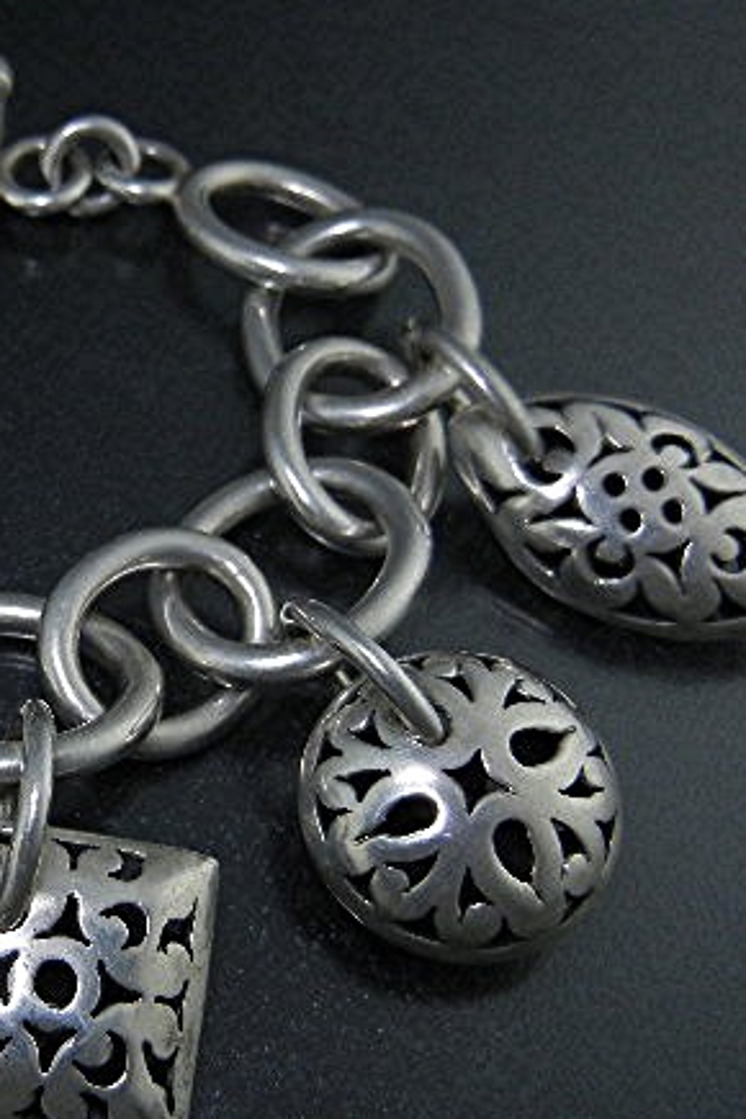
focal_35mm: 52
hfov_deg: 24.6
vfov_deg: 38.2
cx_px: -23
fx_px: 1616
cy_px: 597
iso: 369
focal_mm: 6.2
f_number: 7.2
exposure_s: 1/30
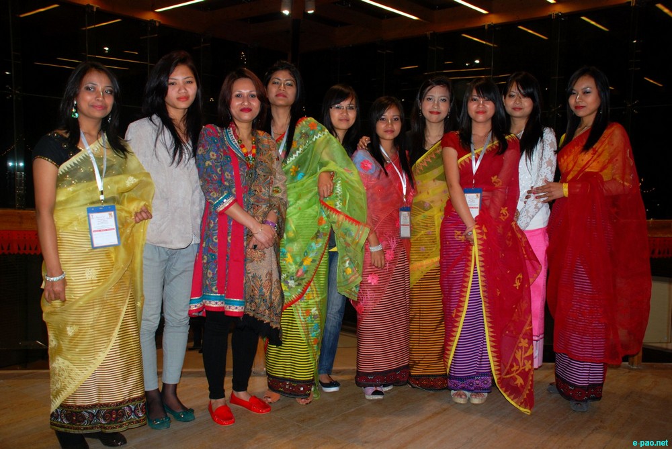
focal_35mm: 33
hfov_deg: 57.2
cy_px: 224
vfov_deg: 40.1
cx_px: 336
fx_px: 617
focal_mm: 22
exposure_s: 1/60
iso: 200
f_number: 3.8
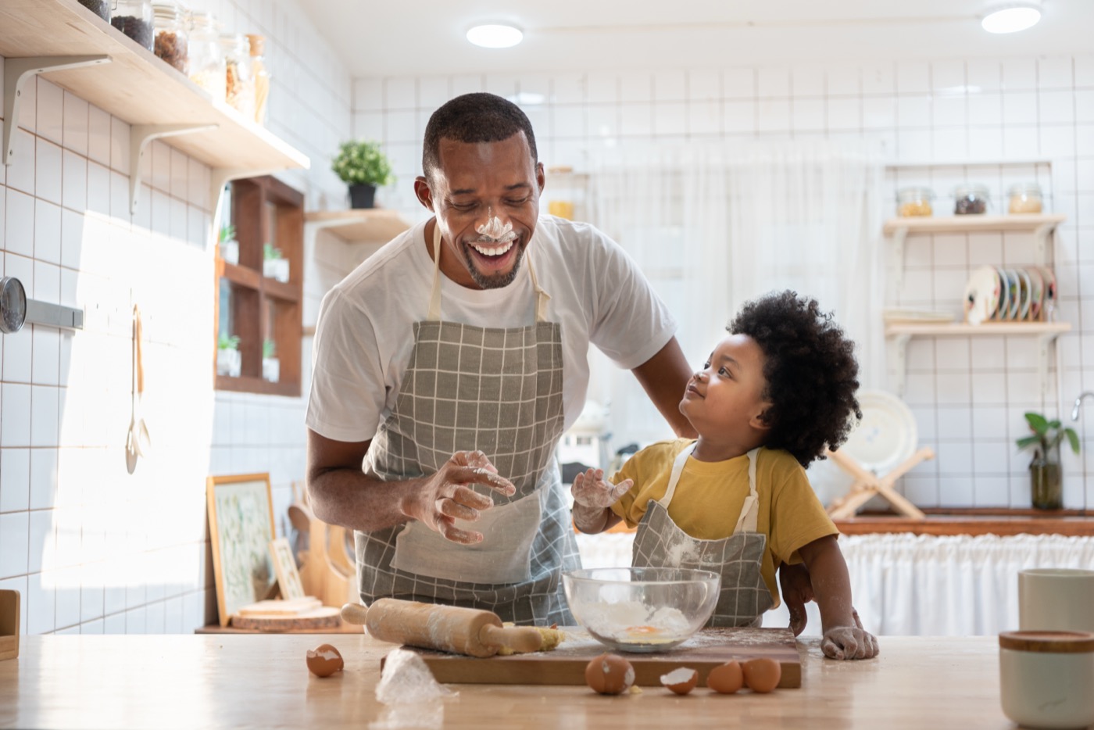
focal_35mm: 50
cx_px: 547
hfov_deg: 39.6
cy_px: 365
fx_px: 1520
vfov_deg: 27.0
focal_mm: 50
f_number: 2.8
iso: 200
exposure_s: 1/250
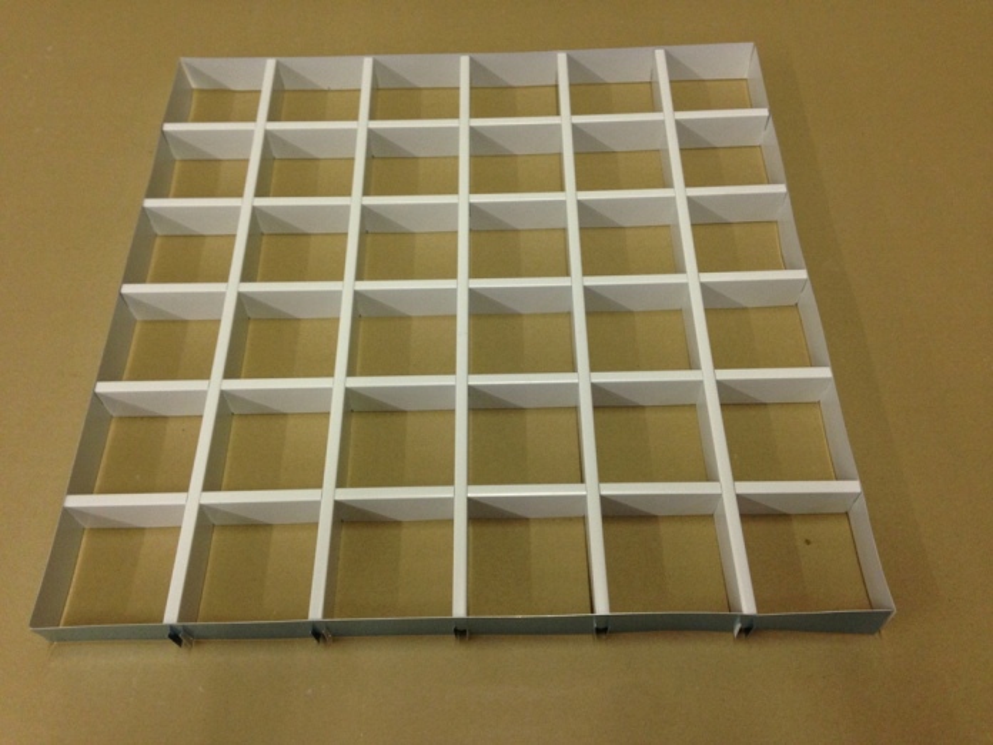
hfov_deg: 55.4
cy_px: 372
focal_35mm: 33
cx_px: 496
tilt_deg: -56.9
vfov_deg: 42.9
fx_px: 947
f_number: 2.4
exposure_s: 1/20
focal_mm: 4.12
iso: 125
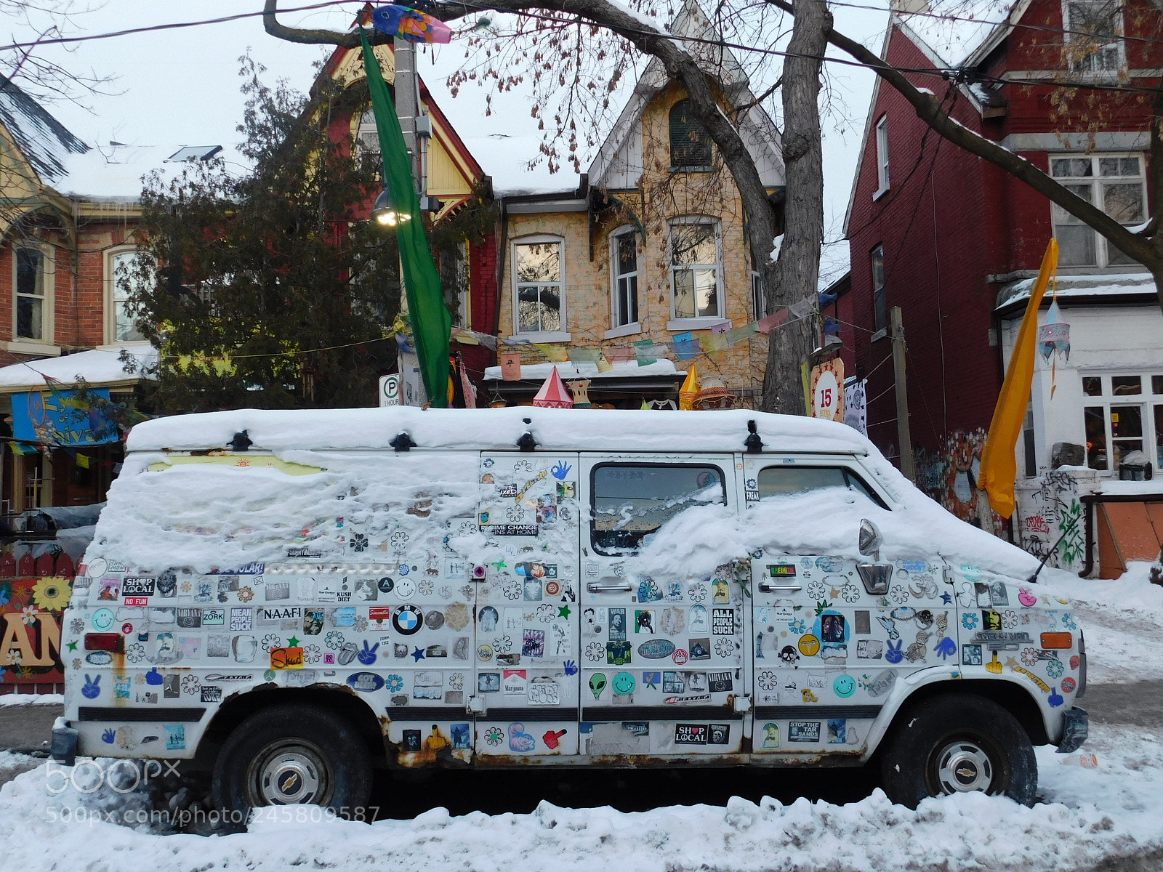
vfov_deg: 46.8
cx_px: 582
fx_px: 1008
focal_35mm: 30
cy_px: 436
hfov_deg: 60.0
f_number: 3.2
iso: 125
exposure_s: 1/60
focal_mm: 5.3
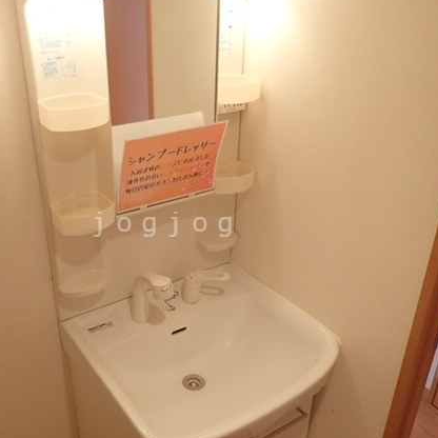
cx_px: 165
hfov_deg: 48.0
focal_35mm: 34
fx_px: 487
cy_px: 224
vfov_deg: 48.4
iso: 160
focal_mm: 4.5
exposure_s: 1/60
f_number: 2
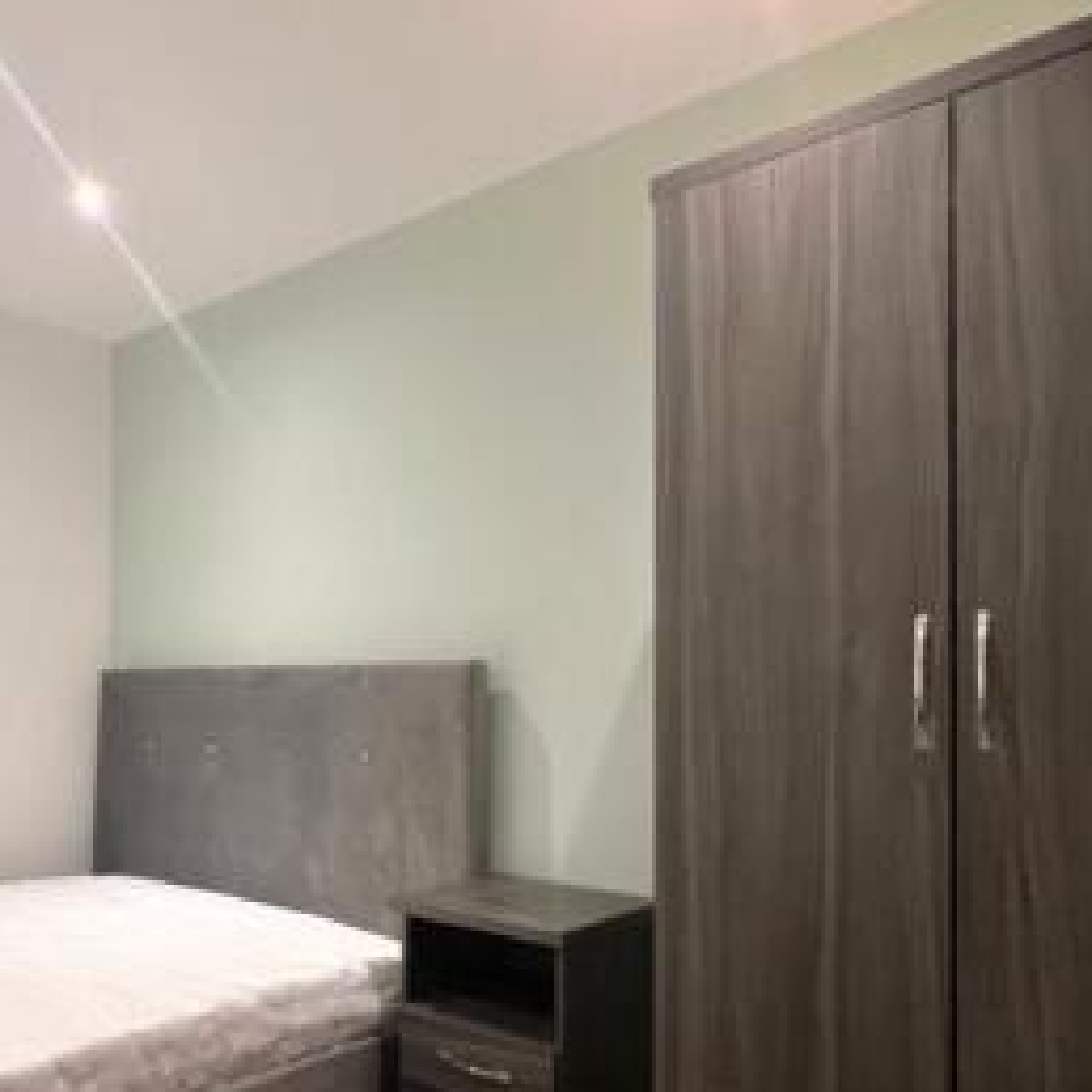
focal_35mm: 26
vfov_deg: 60.2
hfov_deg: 58.0
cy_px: 675
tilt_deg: +1.7
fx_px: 928
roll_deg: -0.6
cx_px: 281
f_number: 1.8
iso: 125
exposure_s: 1/50
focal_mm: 1.57
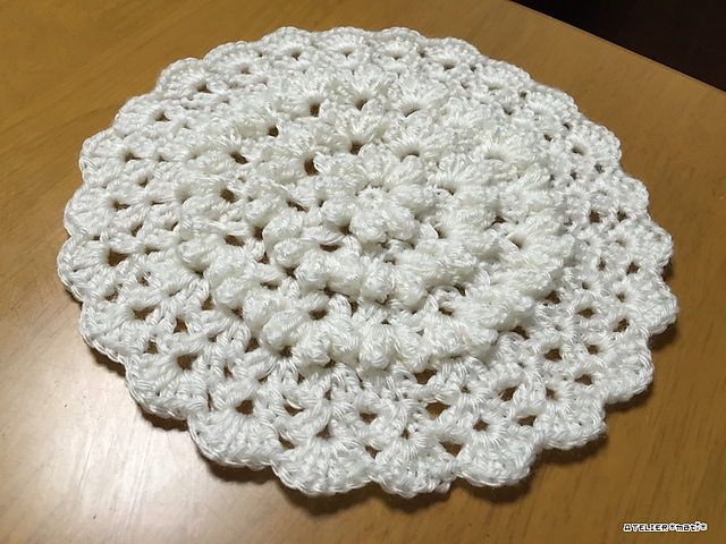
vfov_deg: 48.2
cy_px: 272
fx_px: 608
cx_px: 363
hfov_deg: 61.7
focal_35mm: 29
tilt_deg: -53.7
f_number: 2.2
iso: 50
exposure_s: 1/30
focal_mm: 4.15
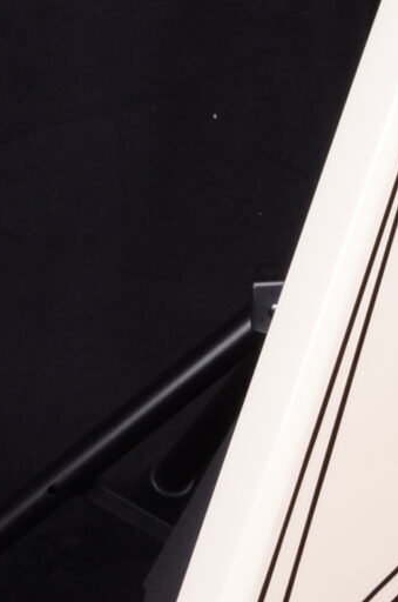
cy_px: -329
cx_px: 572
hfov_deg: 7.5
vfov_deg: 11.0
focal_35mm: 180
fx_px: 2999
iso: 200
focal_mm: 24
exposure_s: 1/200
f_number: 14
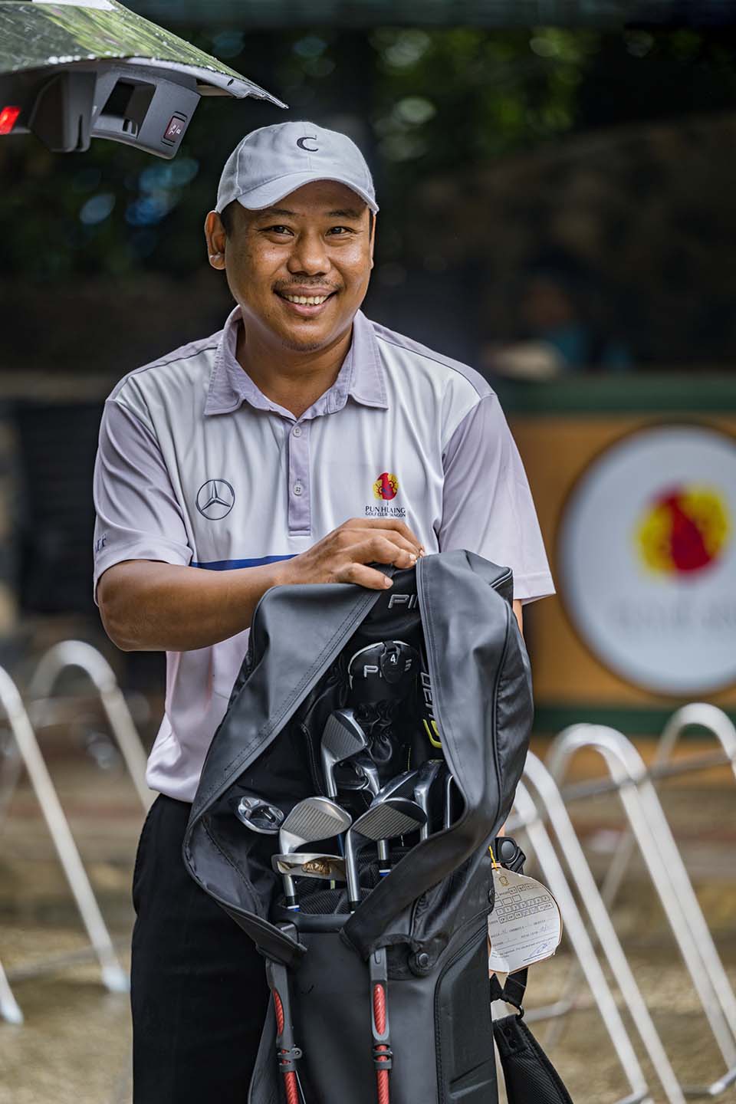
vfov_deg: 11.7
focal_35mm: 175
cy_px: 552
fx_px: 5366
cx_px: 368
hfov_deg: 7.8
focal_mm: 175
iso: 80
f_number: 2.8
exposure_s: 1/250
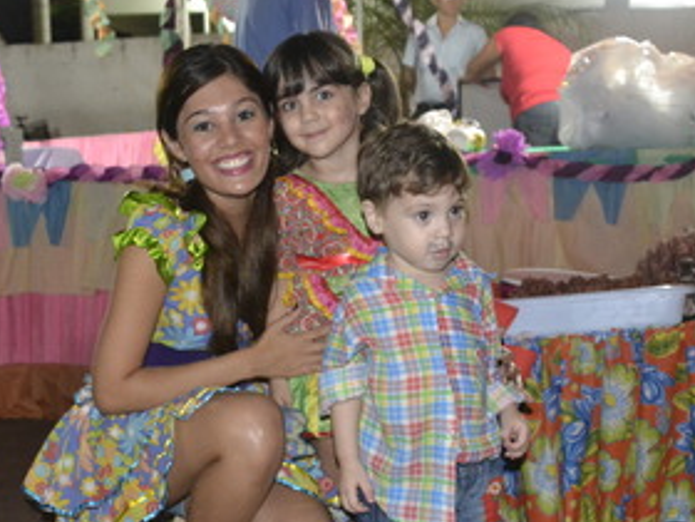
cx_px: 336
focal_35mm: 56
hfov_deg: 34.3
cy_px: 355
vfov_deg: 25.9
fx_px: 1124
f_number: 3.8
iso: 3200
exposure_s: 1/60
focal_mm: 22
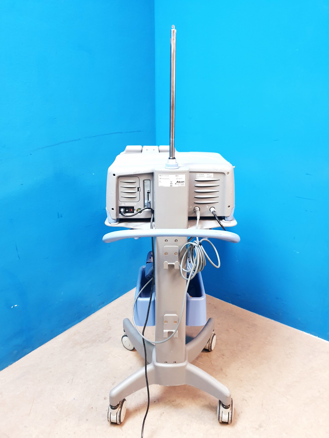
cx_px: 164
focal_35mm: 26
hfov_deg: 53.1
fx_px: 329
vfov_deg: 67.3
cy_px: 219
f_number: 1.5
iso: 320
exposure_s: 1/50
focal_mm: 4.3
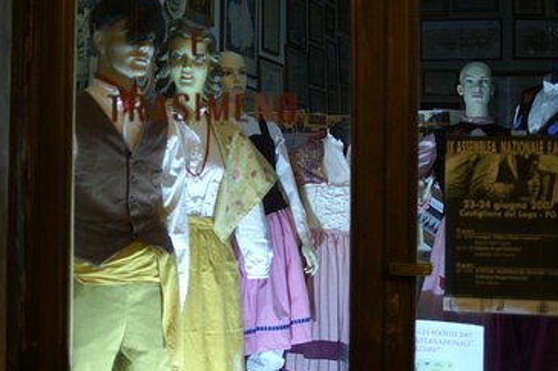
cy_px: 123
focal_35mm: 59
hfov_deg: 33.9
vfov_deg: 22.9
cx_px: 250
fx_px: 914
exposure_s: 1/8
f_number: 2
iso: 200
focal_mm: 28
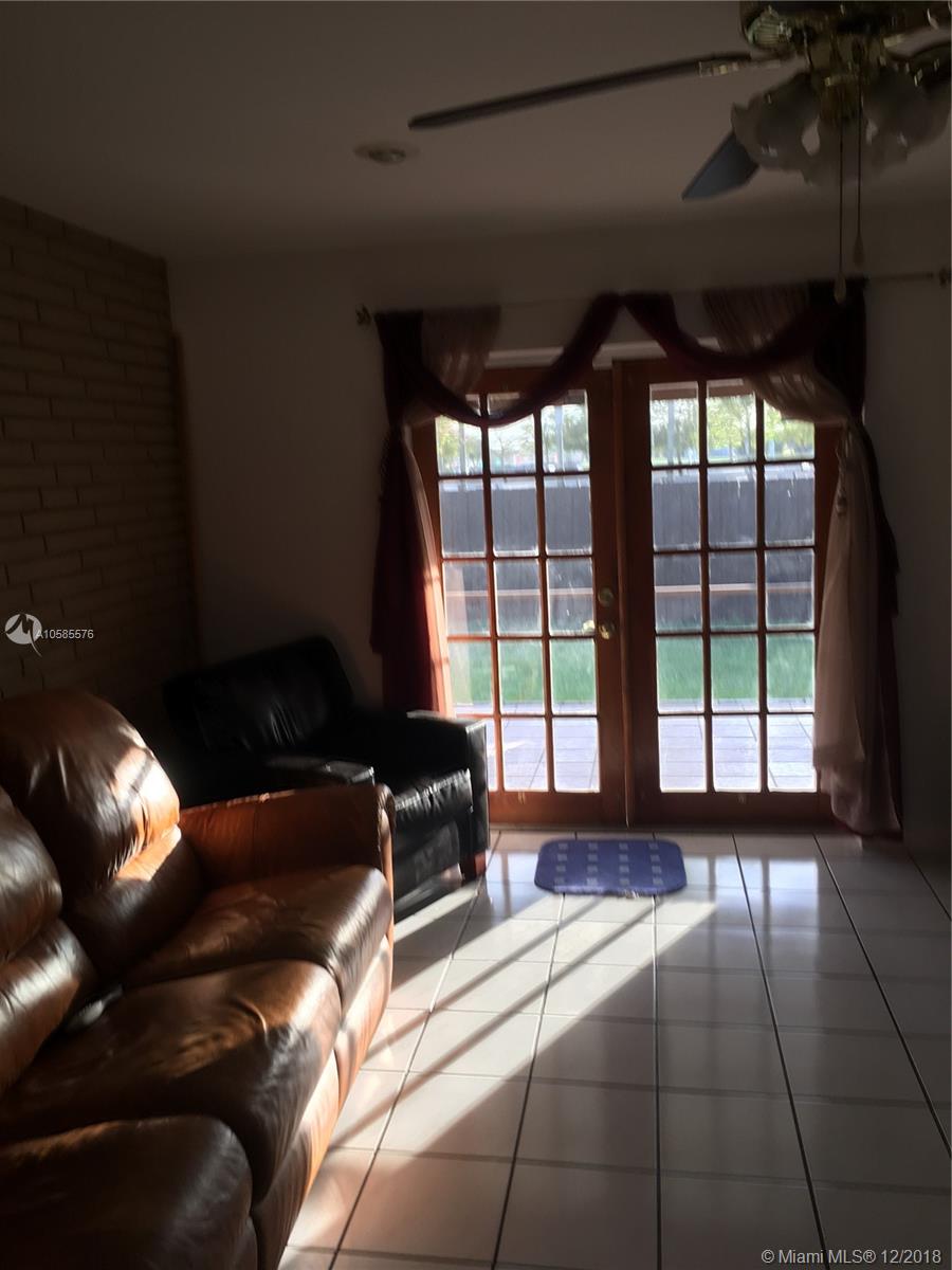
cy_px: 635
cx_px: 476
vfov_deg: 61.7
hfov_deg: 48.2
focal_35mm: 29
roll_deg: +1.0
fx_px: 1063
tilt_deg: -6.2
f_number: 2.2
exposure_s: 1/60
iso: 25
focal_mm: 4.15
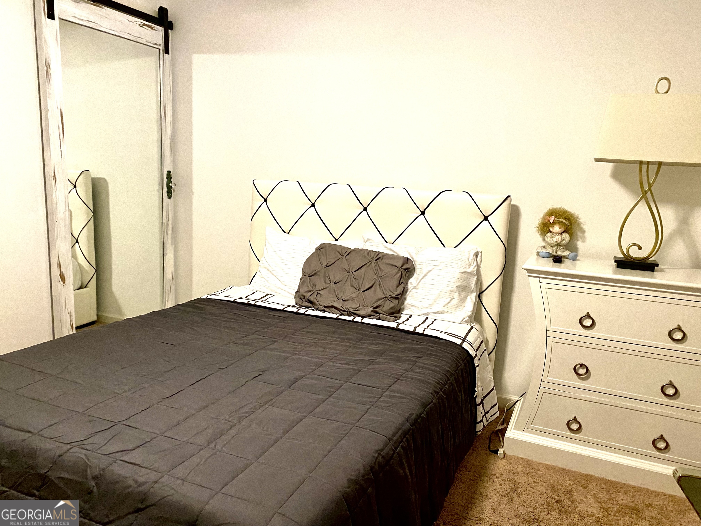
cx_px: 350
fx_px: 527
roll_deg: -3.0
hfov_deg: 67.3
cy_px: 263
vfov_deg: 53.1
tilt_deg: -13.3
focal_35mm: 26
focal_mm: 4.25
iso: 500
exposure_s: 1/30
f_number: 1.8
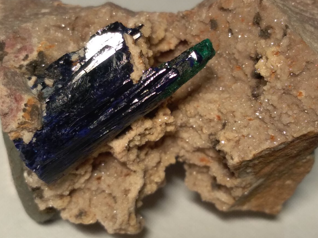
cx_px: 161
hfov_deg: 51.4
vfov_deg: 39.5
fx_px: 331
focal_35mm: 36
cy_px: 100
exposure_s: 1/50
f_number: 2
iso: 128
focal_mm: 3.54
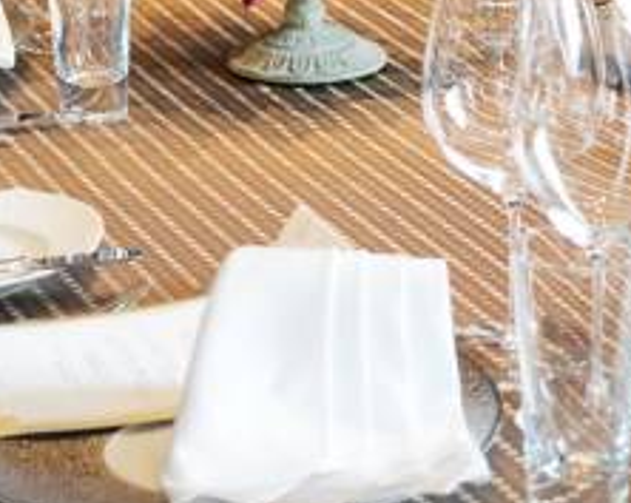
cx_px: 401
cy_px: -178
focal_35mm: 166
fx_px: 3096
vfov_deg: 9.1
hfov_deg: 11.6
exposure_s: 1/160
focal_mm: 49
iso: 2500
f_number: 4
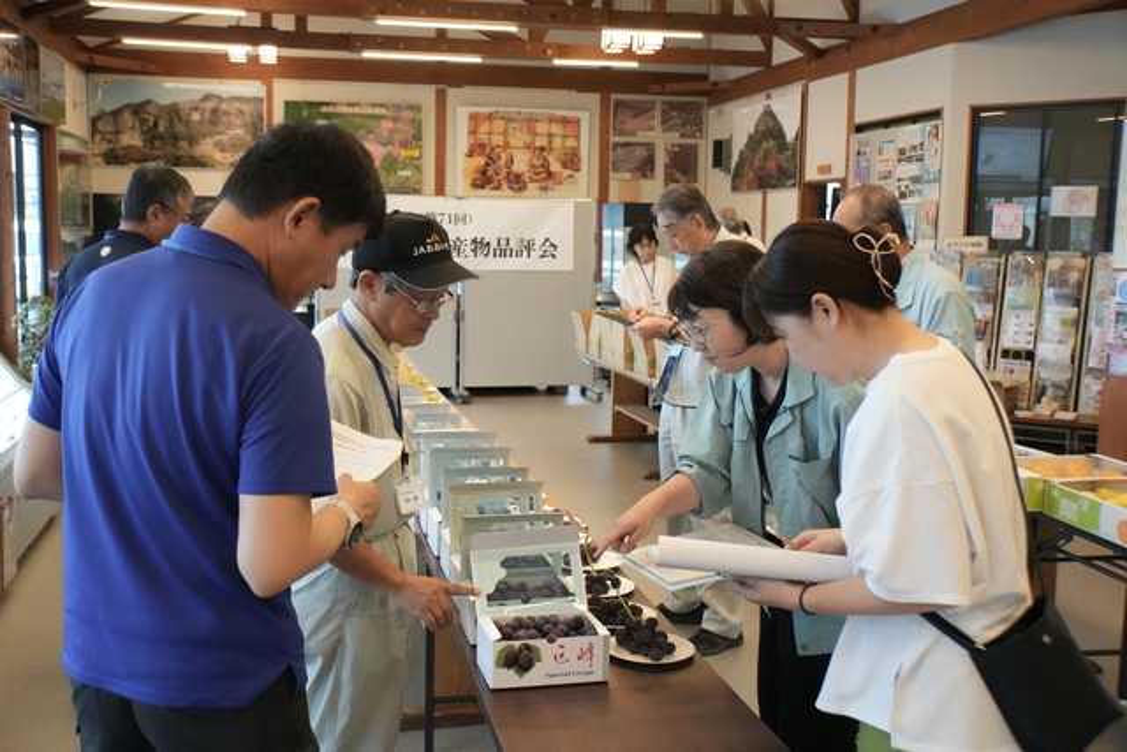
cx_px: 564
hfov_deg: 53.1
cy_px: 376
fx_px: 1127
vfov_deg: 36.9
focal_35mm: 36
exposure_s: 1/200
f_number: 4
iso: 5000
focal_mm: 24
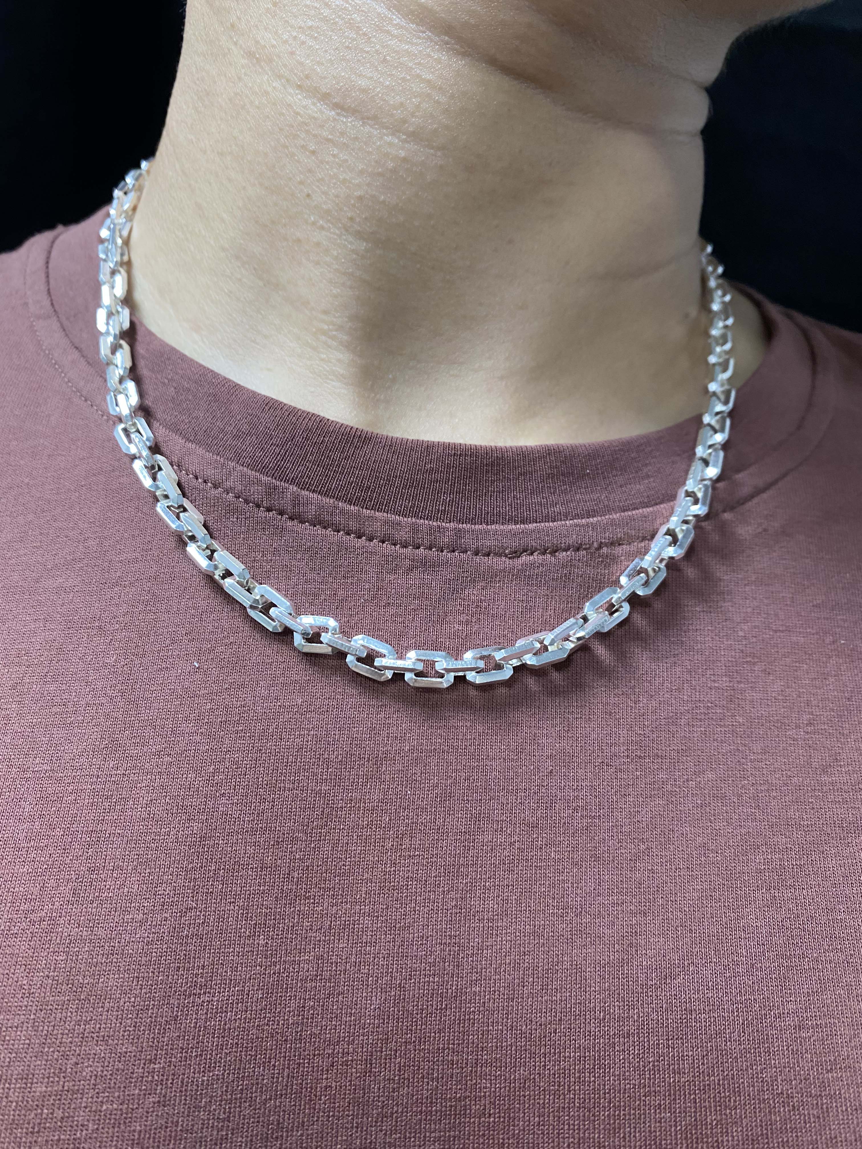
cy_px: 574
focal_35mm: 26
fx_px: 863
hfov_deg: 53.1
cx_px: 431
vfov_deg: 67.3
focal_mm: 4.25
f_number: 1.8
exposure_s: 1/60
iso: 200
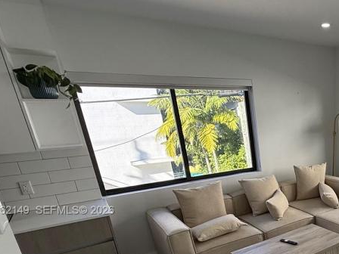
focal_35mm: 30
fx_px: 294
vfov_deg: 44.1
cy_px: 211
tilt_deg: -18.7
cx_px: 336
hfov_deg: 49.4
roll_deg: +1.5
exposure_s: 1/331
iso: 64
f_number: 2.2
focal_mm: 2.22
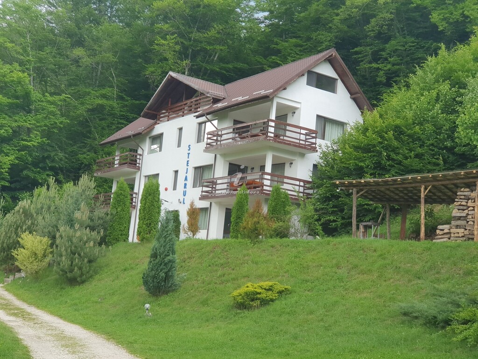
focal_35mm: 52
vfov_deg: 28.0
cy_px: 180
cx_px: 239
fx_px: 718
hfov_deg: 36.8
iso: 40
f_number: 2.4
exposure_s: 1/154
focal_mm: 6
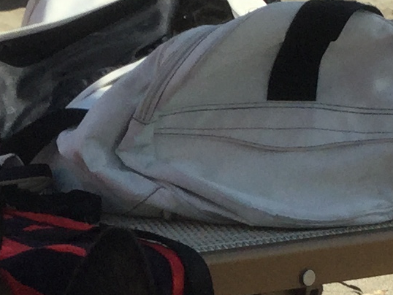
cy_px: 358
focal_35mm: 188
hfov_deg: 10.5
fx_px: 2135
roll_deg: -2.4
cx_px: 64
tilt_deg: -15.5
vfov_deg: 7.8
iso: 25
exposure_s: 1/1567
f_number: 2.4
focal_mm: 3.3
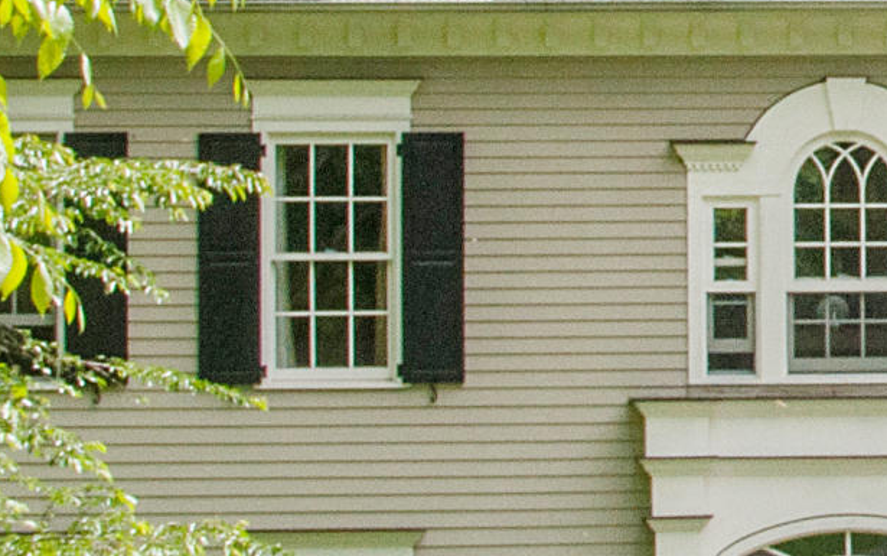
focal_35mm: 260
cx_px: 1385
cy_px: 77
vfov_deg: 5.0
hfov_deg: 7.9
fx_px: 6300
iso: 200
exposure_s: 1/125
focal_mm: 35
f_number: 20
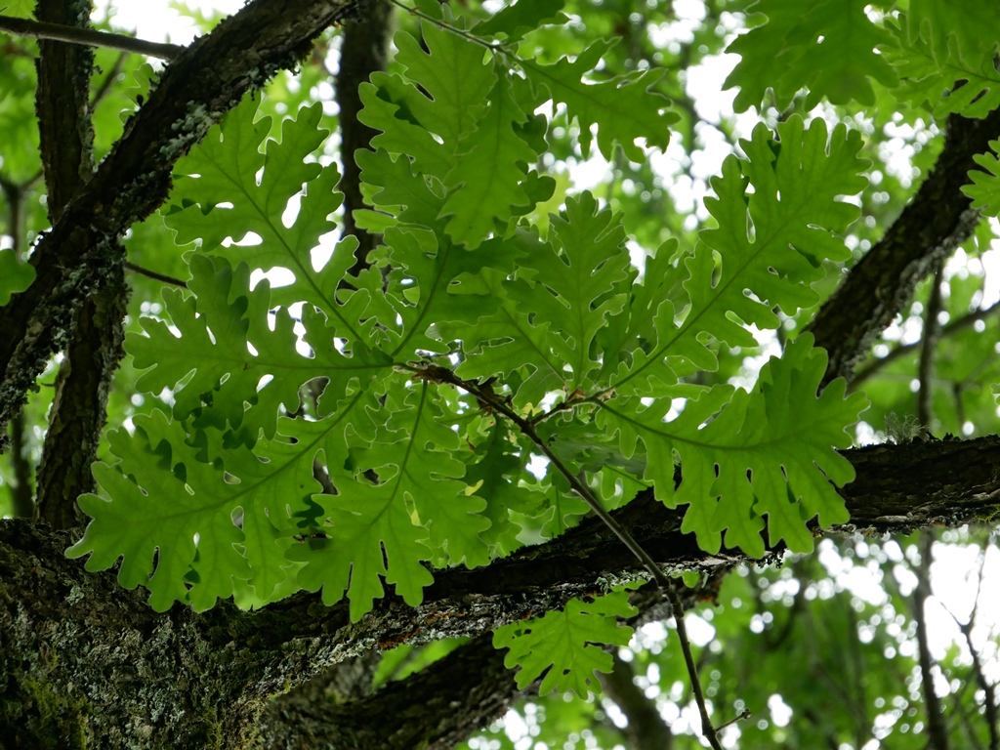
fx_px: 3467
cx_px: 500
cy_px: 375
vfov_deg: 12.3
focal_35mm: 120
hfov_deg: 16.4
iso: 500
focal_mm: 60
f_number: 5.6
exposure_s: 1/125
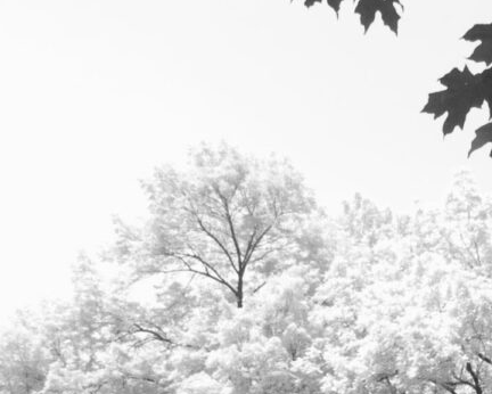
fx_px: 1311
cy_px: 469
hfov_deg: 20.9
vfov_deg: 16.4
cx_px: 428
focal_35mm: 90
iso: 800
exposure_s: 1/500
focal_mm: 18
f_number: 11
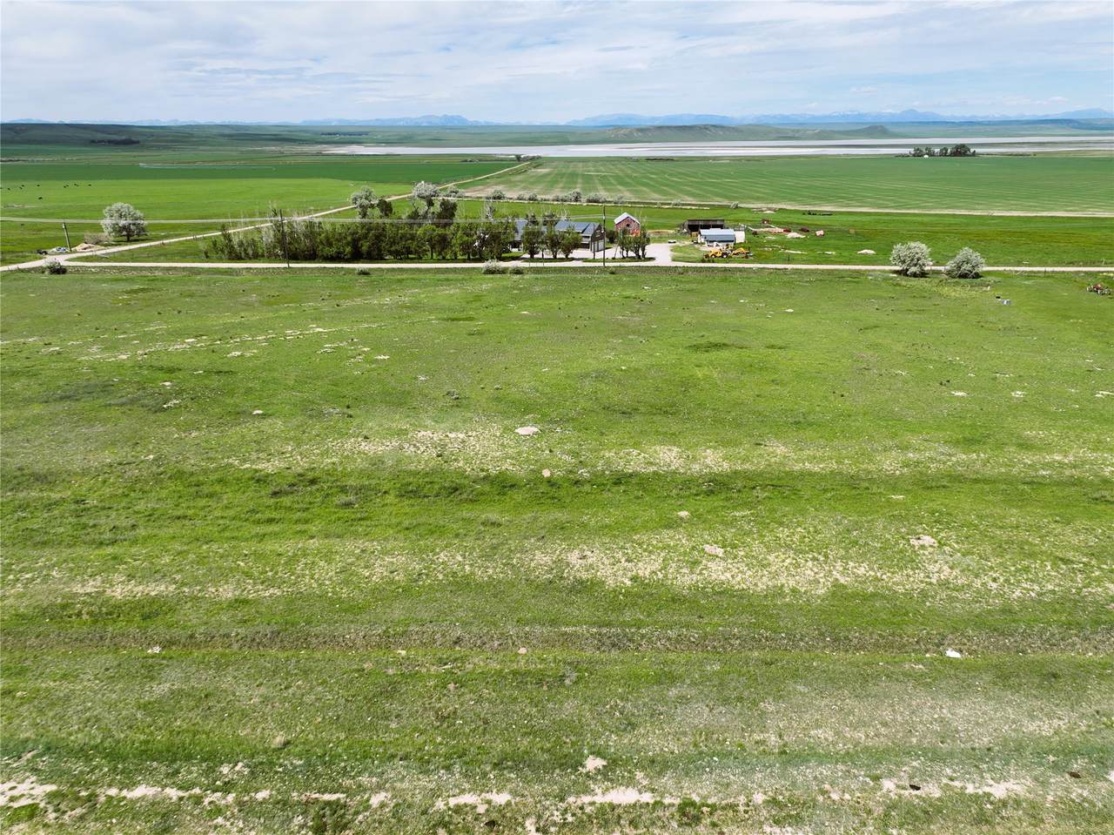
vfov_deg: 56.8
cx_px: 557
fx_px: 772
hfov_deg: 71.6
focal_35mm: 24
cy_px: 418
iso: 110
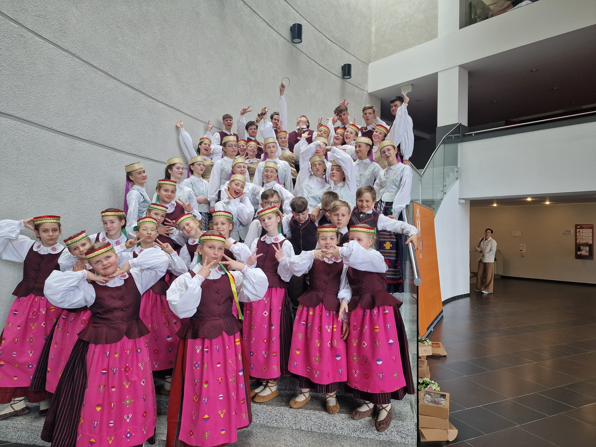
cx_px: 298
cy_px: 224
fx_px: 396
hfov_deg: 73.9
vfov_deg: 58.9
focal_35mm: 23
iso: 100
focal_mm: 6.4
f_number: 1.8
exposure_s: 1/180
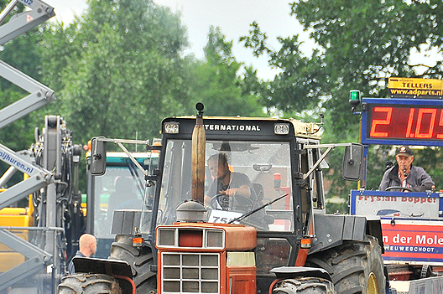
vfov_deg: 2.1
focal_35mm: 640
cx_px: 250
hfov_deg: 3.2
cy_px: 205
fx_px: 7868
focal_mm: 220
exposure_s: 1/1000
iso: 500
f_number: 5.6
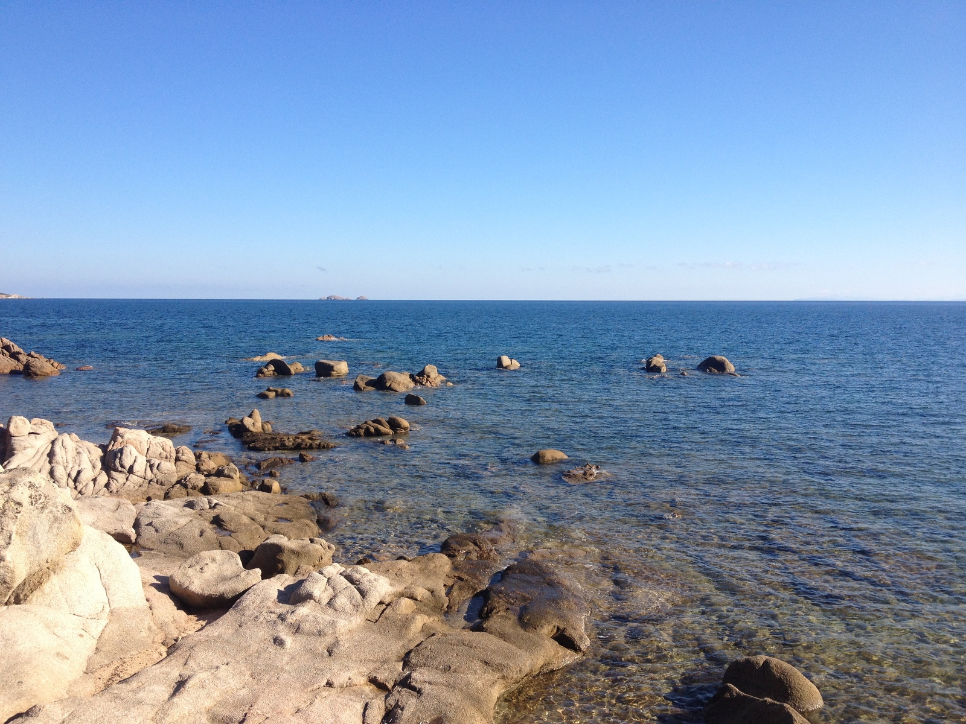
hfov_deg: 52.6
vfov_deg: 40.7
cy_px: 362
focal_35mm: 35
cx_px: 483
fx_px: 977
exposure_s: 1/1314
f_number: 2.4
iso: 64
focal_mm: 4.28
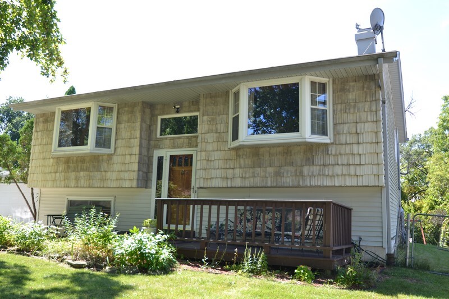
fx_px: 393
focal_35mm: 32
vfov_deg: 41.7
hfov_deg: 59.5
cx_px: 224
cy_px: 150
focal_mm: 21
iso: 140
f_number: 5.6
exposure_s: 1/125
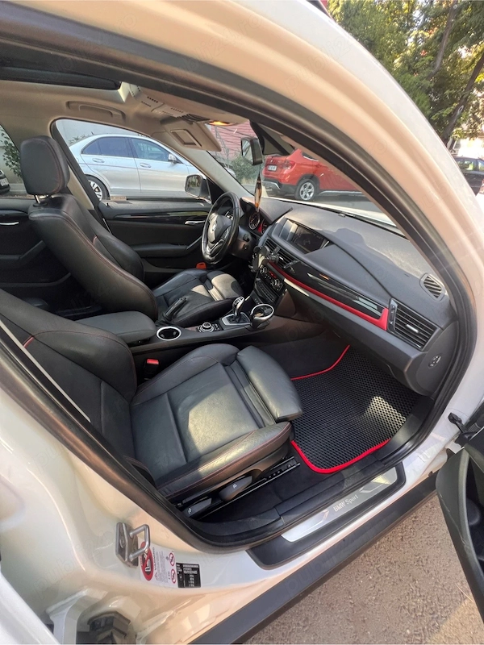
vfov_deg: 106.2
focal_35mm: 13
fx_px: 242
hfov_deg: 89.9
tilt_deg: -32.9
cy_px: 322
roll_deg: -2.2
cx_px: 242
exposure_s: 1/99
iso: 160
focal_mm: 1.57
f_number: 1.8
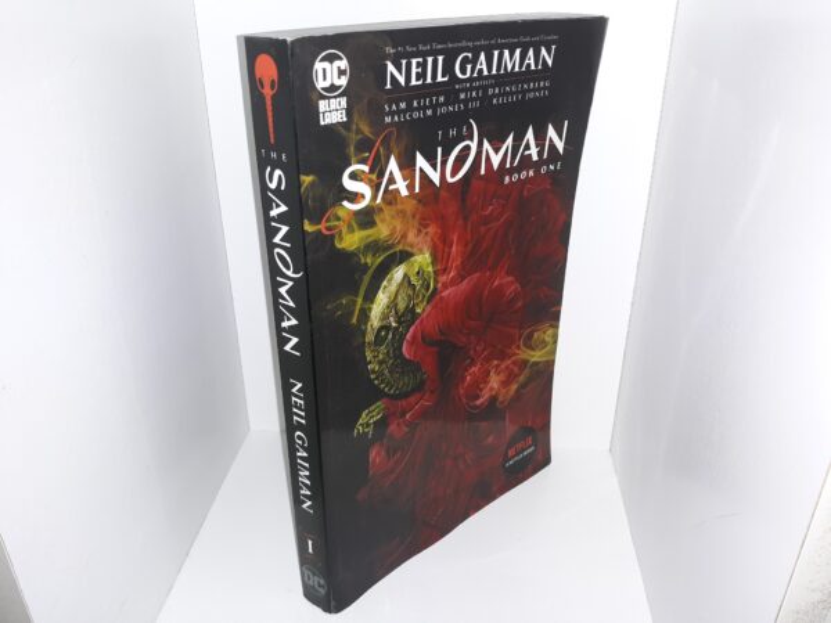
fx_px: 672
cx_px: 416
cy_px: 312
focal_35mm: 28
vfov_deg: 49.7
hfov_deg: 63.4
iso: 40
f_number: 1.7
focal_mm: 3.7
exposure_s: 1/60
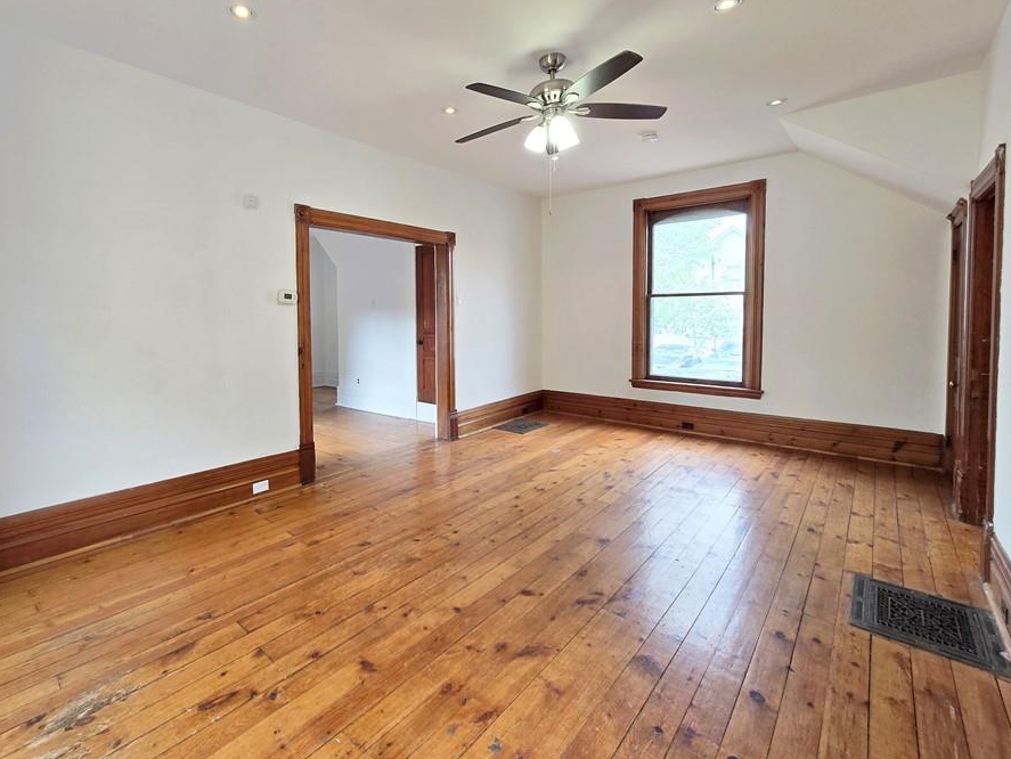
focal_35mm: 15
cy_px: 334
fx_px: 438
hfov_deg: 97.5
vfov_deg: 81.4
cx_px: 432
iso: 50
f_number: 2.2
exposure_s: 1/60
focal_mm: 2.2
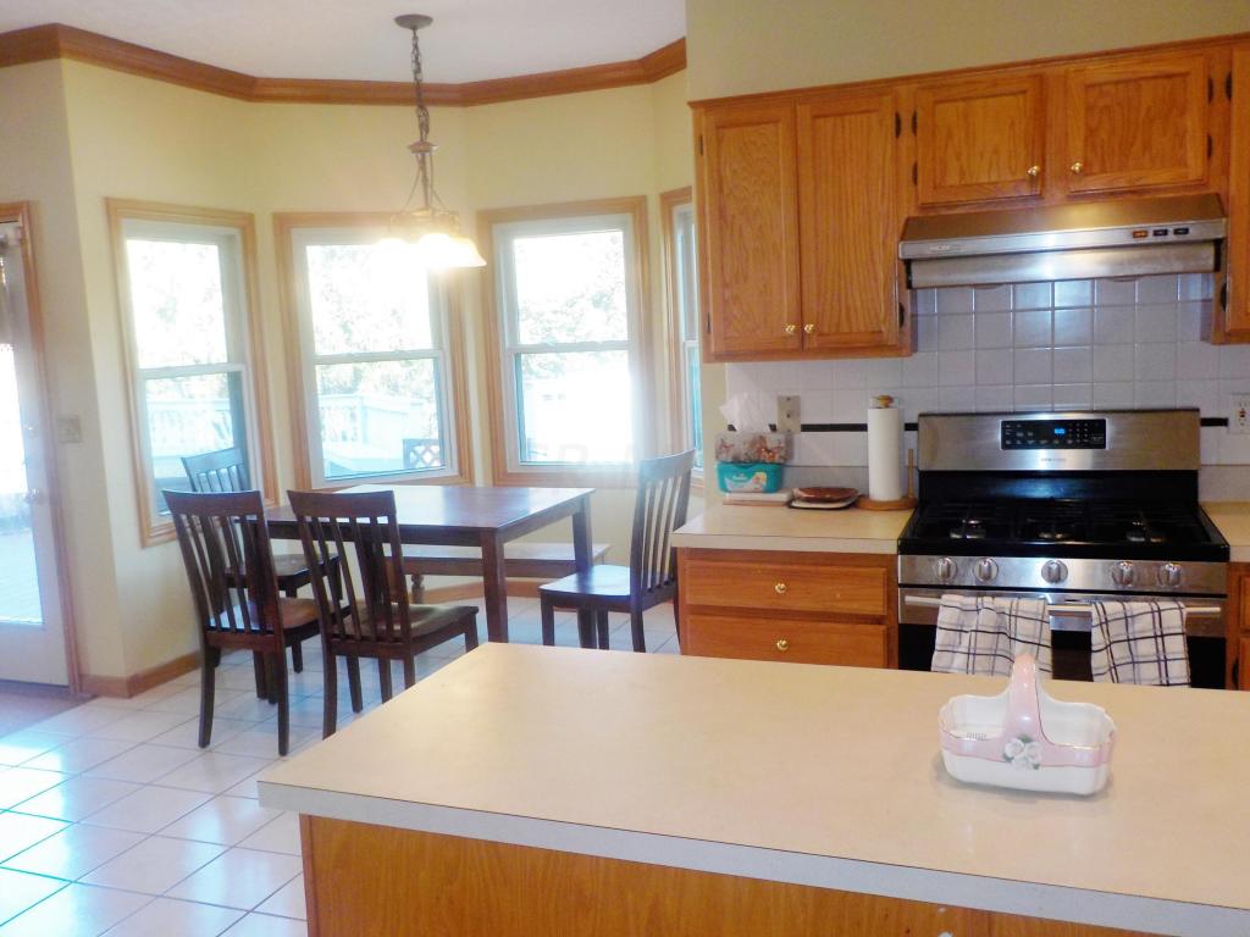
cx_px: 625
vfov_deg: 46.8
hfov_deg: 60.0
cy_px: 468
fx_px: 1083
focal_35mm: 30
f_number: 3.3
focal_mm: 4.1
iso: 125
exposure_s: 1/30
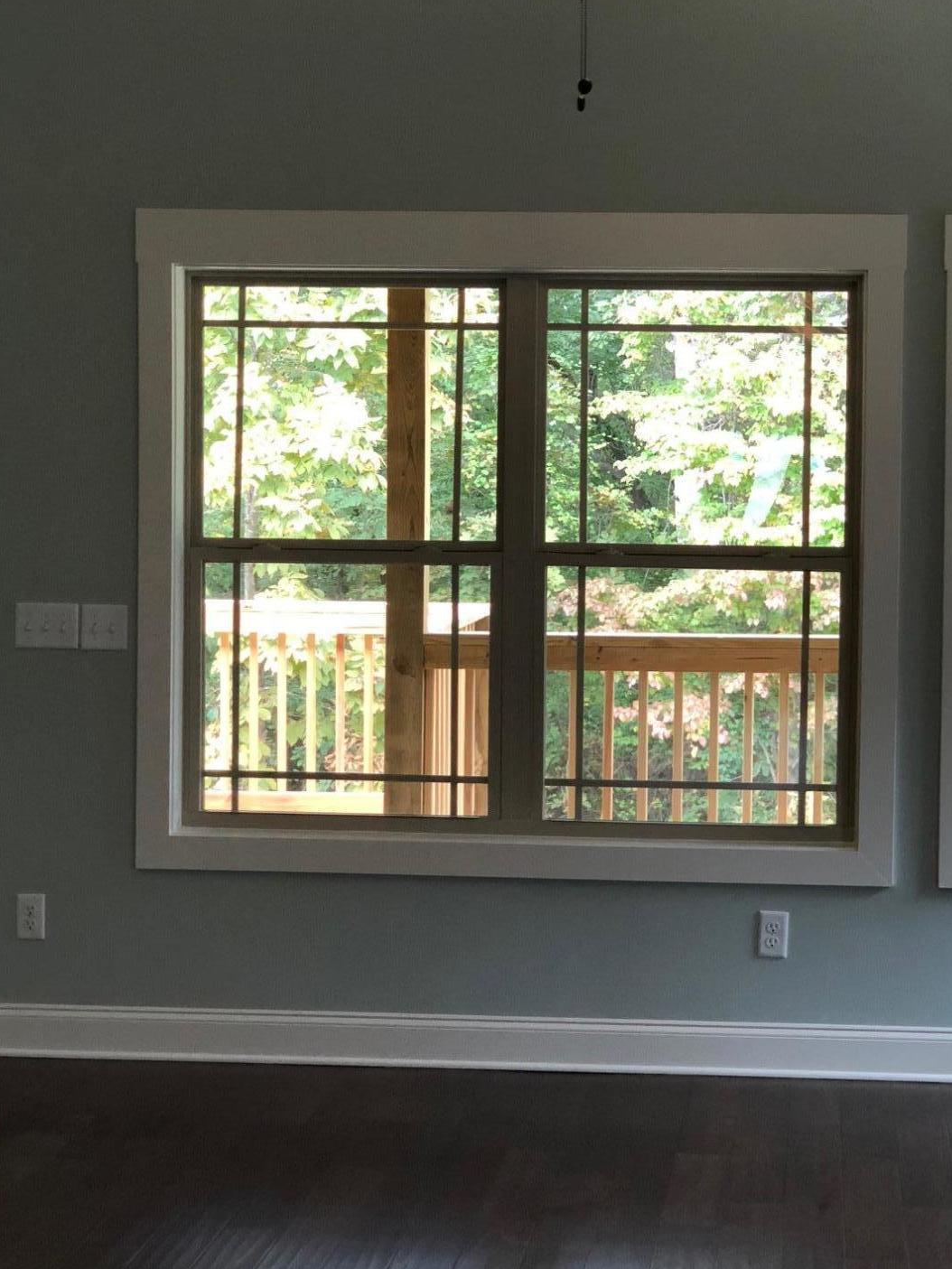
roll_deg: +0.8
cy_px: 576
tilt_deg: -0.5
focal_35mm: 74
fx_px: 2713
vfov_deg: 26.3
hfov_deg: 19.8
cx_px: 641
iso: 80
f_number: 2.4
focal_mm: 6
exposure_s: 1/60
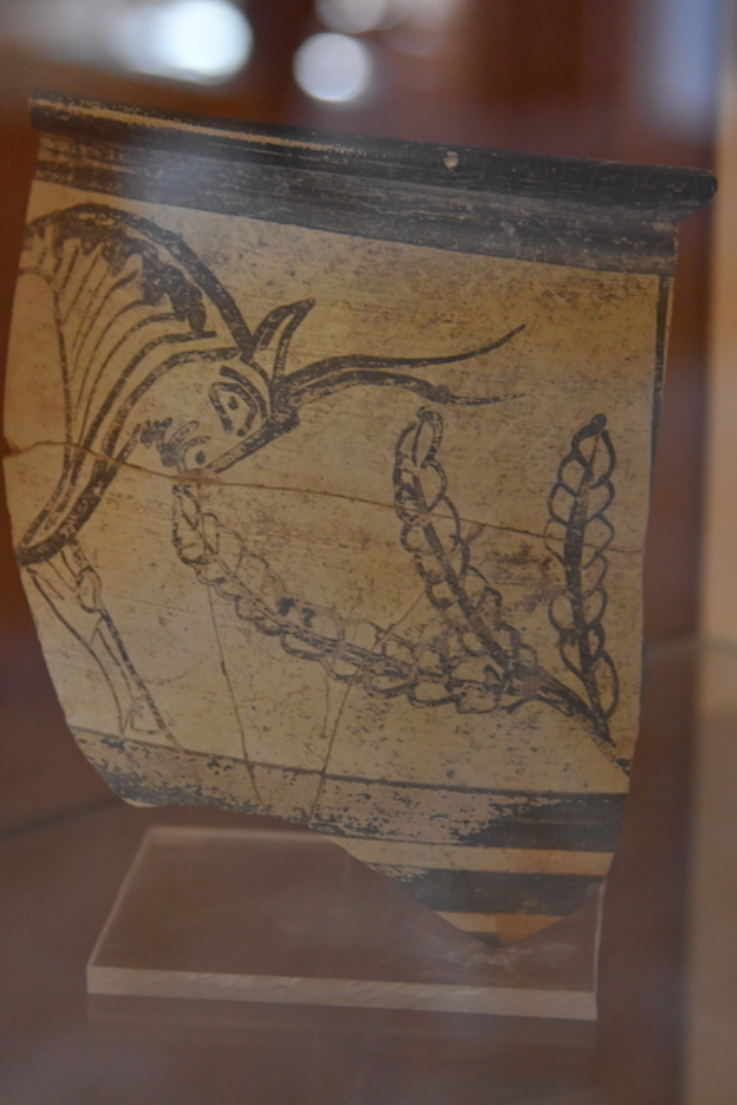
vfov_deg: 18.2
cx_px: 368
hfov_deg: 12.2
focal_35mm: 112
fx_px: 3454
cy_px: 552
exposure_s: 1/80
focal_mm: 75
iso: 2500
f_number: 4.5
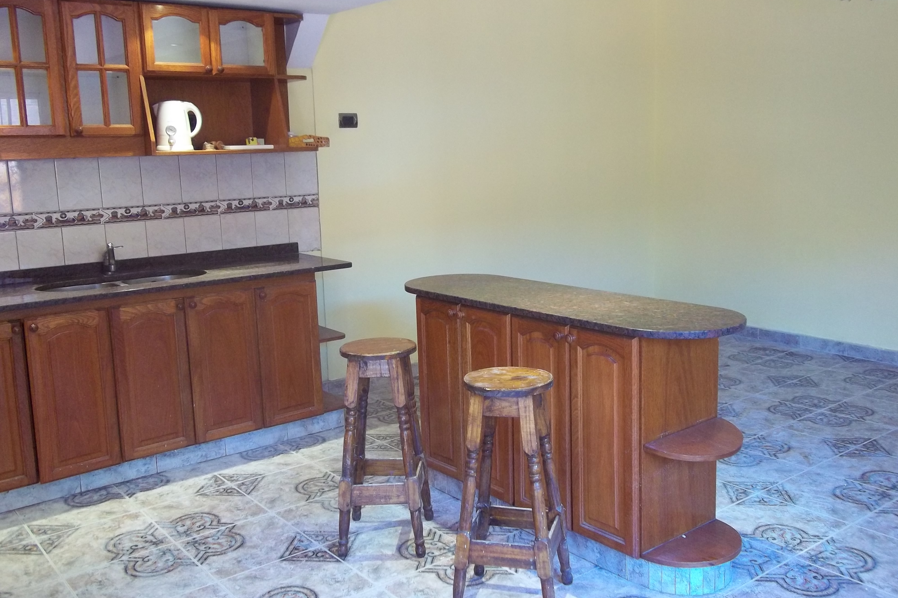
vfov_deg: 38.9
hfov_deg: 55.8
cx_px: 450
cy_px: 283
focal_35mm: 34
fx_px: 848
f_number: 2.9
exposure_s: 1/13
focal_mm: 5.7
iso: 160
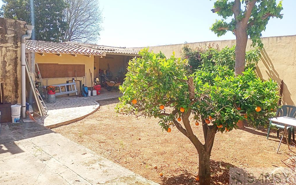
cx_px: 147
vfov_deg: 41.7
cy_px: 80
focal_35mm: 30
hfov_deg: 62.9
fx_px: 242
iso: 111
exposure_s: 1/898
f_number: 1.8
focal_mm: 4
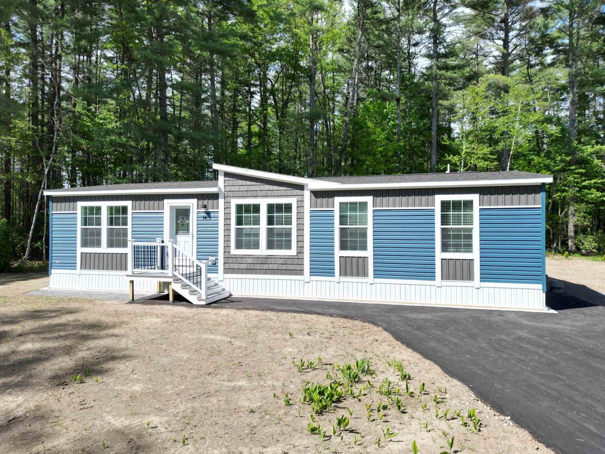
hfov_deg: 71.6
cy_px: 227
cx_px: 302
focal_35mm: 24
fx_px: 419
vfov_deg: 56.8
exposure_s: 1/2000
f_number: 1.7
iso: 110
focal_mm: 6.72
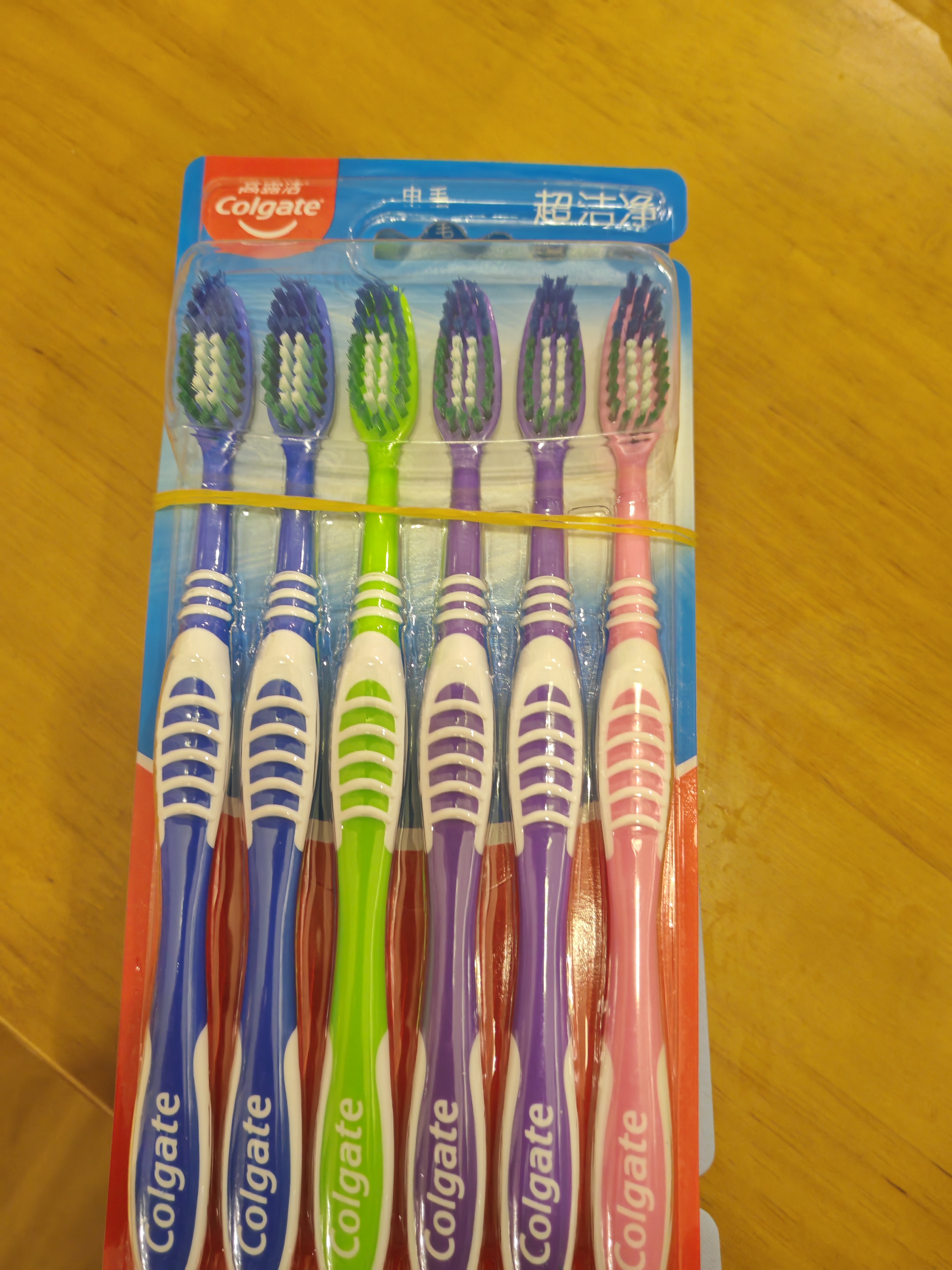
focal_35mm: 27
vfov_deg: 65.3
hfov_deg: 51.4
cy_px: 635
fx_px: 990
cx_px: 476
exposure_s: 1/33
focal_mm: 5.52
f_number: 1.95
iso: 1250
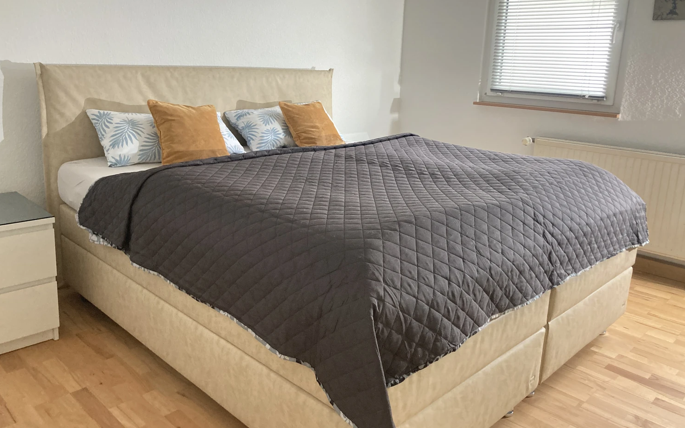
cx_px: 344
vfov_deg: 41.7
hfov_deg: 62.9
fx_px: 560
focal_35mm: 30
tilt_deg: -12.0
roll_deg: -1.5
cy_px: 186
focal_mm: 3.99
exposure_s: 1/59
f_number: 1.8
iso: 250
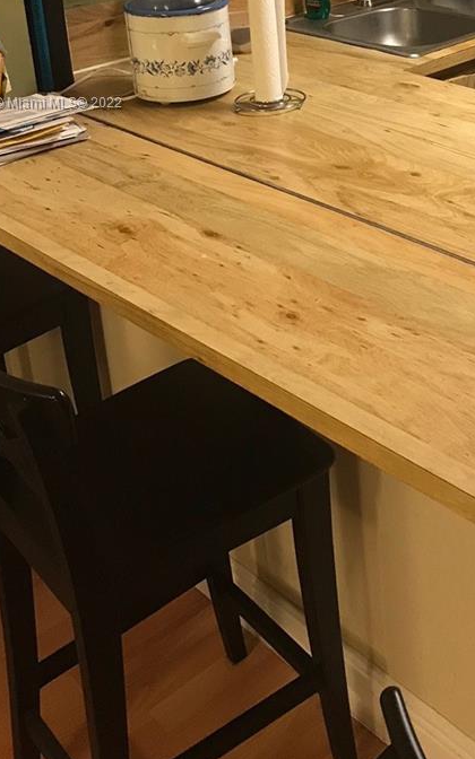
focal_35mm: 53
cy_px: 104
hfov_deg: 23.8
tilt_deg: -17.0
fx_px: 1098
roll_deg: +2.3
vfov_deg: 36.3
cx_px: 424
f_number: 1.8
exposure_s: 1/15
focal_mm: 3.99
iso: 64
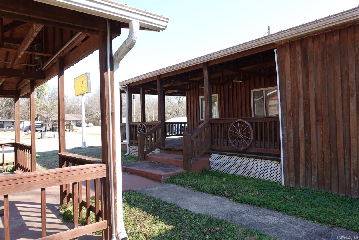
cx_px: 180
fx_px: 239
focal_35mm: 24
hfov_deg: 73.7
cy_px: 120
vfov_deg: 53.2
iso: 125
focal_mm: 9.4
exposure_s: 1/500
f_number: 2.5
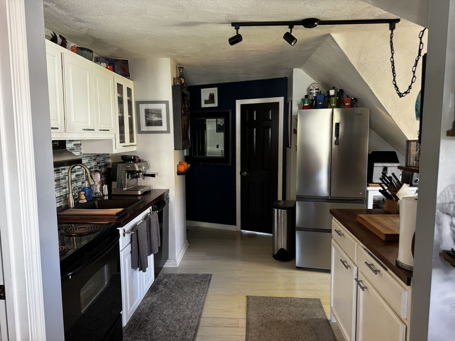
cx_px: 228
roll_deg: +0.1
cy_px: 170
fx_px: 315
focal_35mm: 24
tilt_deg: -5.7
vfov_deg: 56.8
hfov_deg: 71.6
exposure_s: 1/60
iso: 640
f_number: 1.78
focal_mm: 6.76
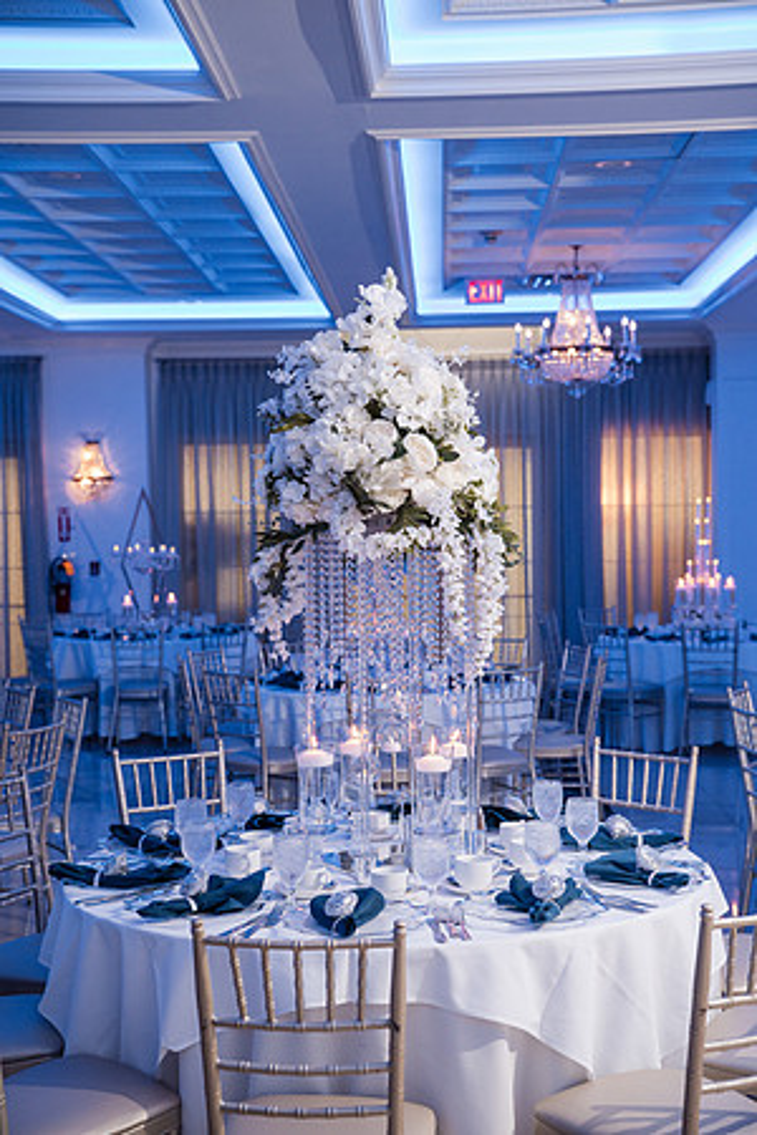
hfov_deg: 27.0
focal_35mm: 50
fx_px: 1577
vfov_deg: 39.6
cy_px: 568
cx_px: 378
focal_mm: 50
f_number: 4
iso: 2500
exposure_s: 1/250
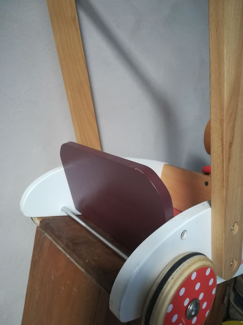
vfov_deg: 67.3
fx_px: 243
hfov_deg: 53.1
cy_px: 162
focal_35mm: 26
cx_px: 122
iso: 640
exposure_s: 1/14.3
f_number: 2.2
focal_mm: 3.83
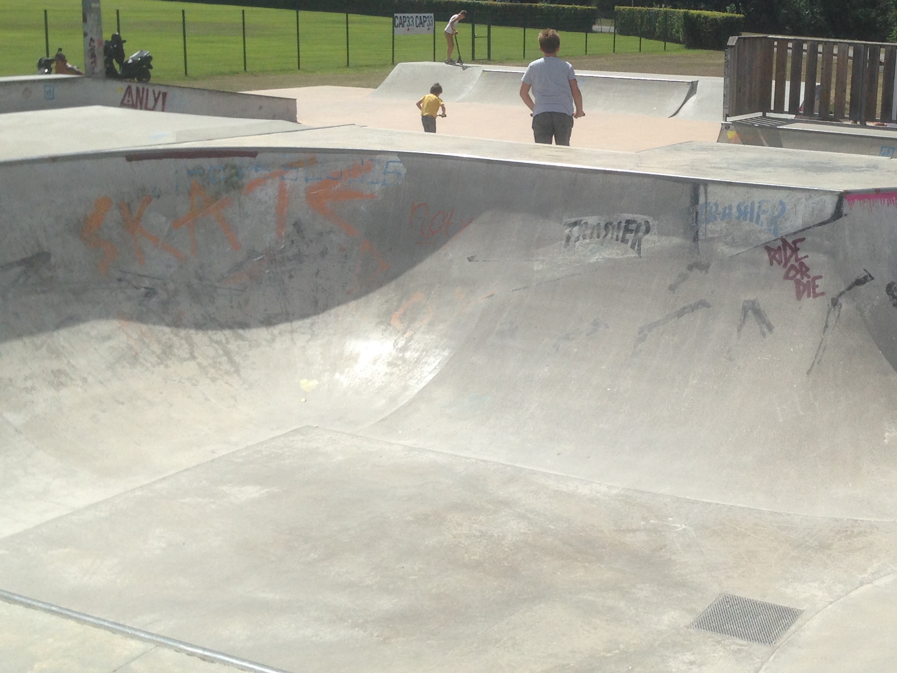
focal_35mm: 58
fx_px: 1503
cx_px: 705
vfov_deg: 25.2
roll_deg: -2.0
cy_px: 271
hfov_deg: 32.4
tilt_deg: -8.2
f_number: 2.4
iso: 50
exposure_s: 1/2358
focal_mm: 4.12
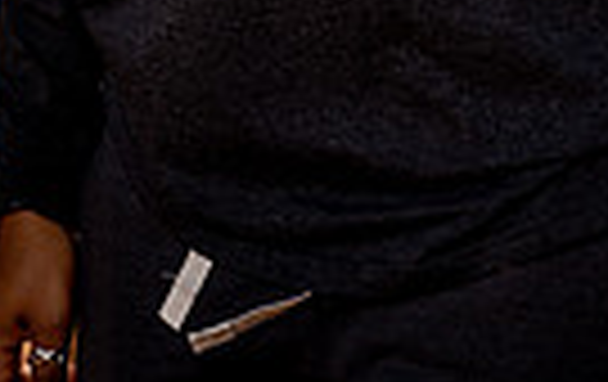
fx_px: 3935
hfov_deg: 8.8
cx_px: 446
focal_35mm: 237
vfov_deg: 5.3
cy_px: -607
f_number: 7.1
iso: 100
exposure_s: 1/250
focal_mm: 70
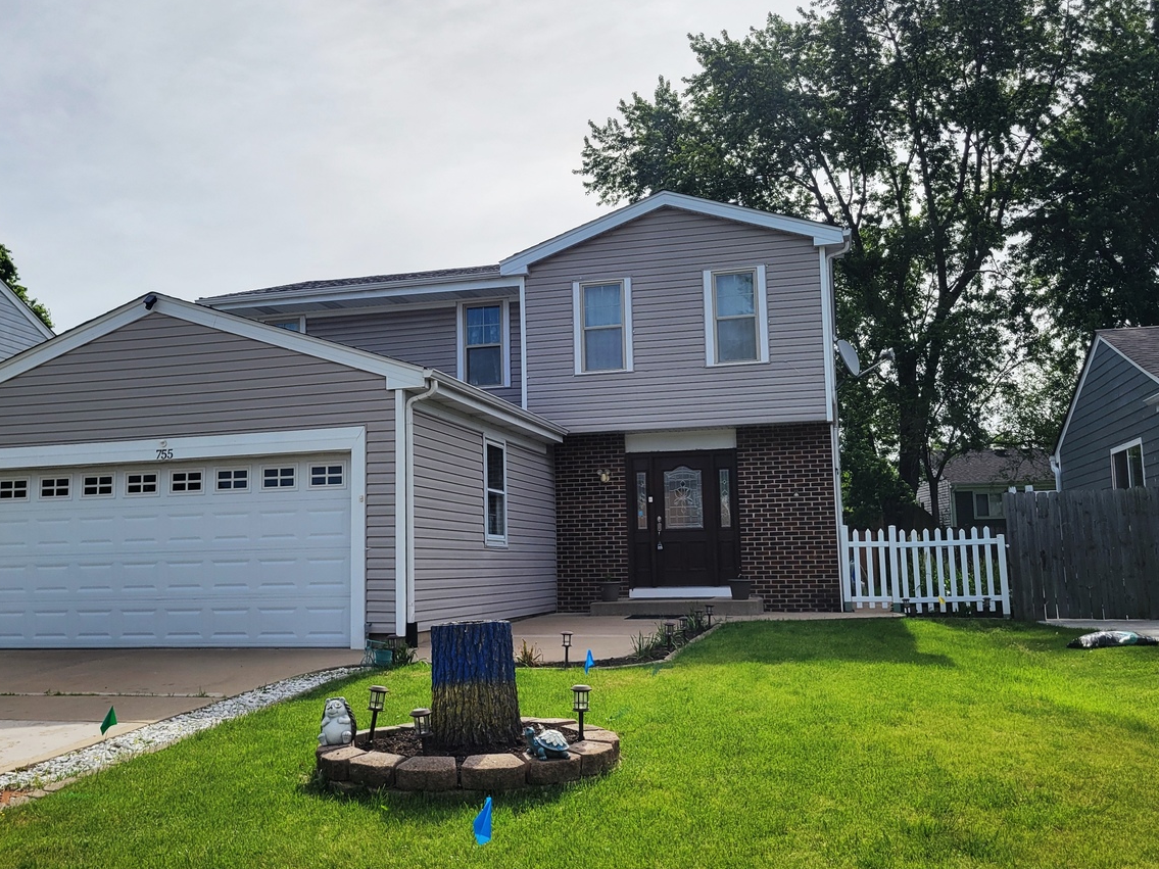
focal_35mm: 33
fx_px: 1105
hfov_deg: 55.3
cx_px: 530
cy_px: 450
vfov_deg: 42.9
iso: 40
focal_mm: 5.4
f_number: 1.8
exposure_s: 1/4337
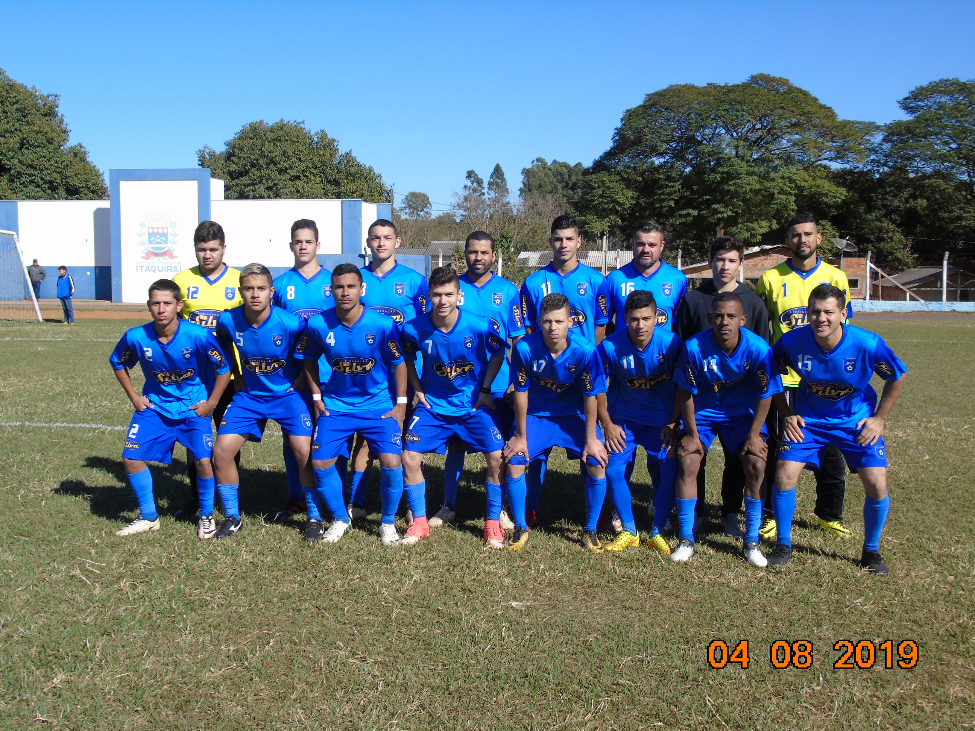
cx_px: 488
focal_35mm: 40
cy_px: 366
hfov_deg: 46.8
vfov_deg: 36.0
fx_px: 1127
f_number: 3.9
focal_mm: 7.1
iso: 80
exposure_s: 1/640
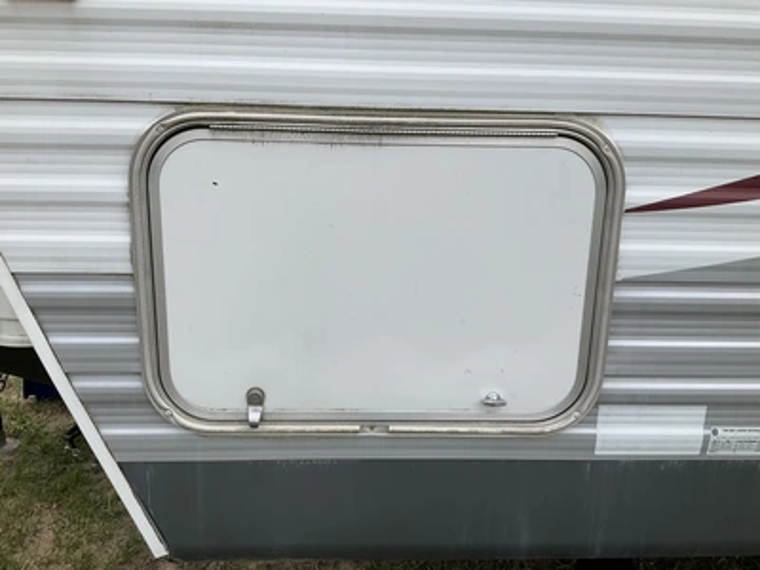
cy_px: 285
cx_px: 380
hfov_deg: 61.7
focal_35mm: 29
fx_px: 637
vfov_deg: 48.2
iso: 25
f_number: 1.8
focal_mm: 3
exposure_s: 1/1250
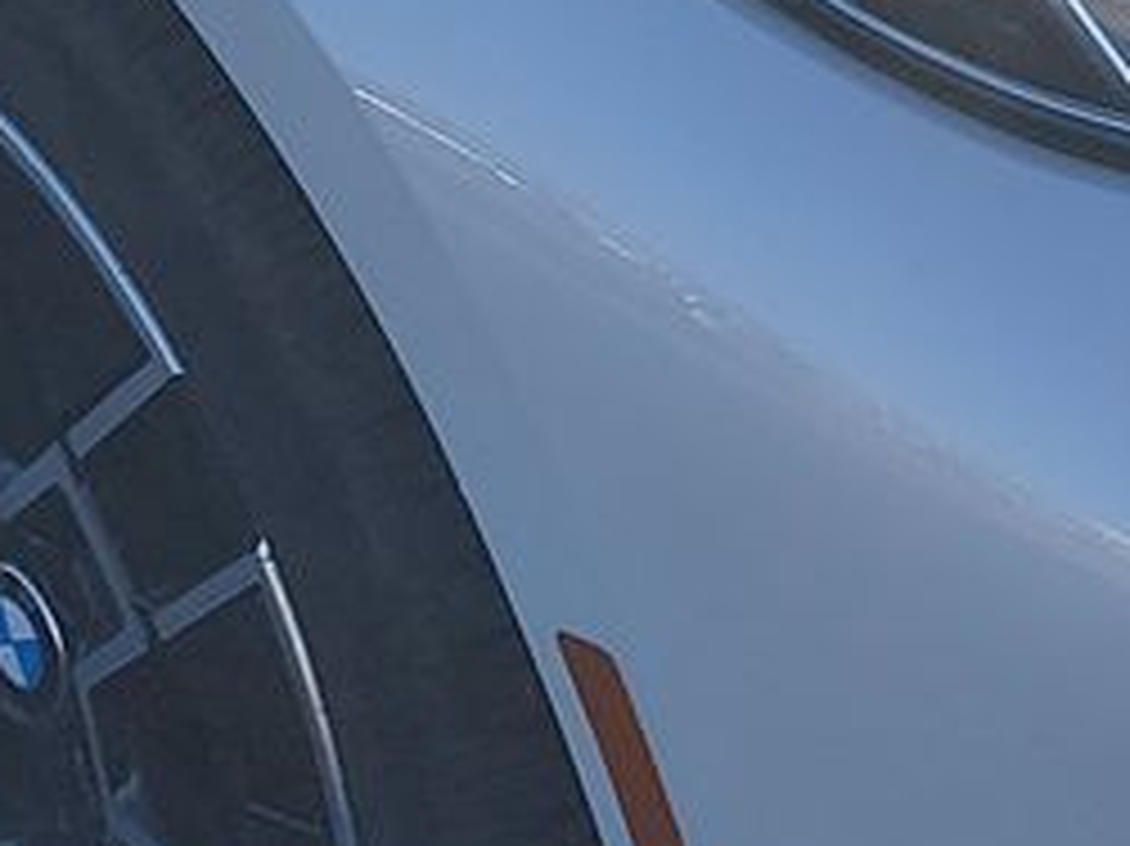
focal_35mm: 153
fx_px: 4992
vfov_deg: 9.5
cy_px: -207
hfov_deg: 12.9
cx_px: 743
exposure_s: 1/555
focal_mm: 6.7
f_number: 1.8
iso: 50
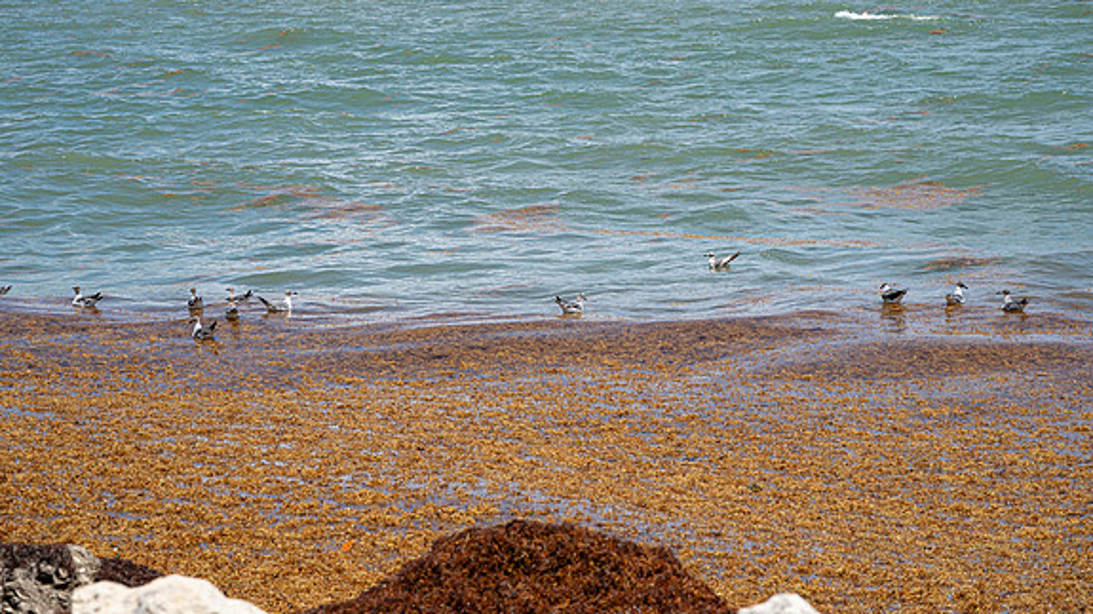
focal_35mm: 111
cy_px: 250
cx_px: 544
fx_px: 3216
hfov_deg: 19.3
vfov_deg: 10.9
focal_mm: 105
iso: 640
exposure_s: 1/1250
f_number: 10
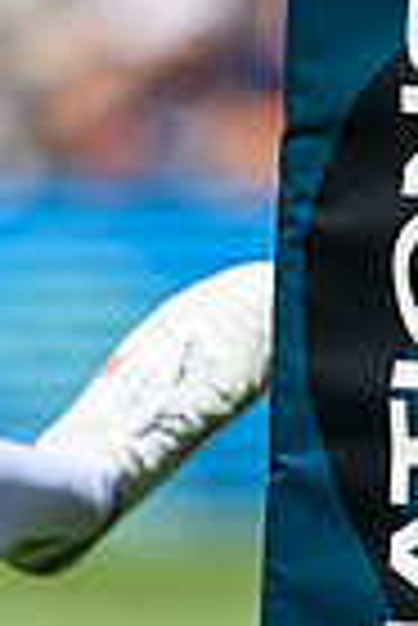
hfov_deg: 0.6
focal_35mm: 2141
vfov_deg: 1.0
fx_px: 37194
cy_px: 738
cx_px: -160
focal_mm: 400
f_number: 2.8
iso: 250
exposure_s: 1/4000
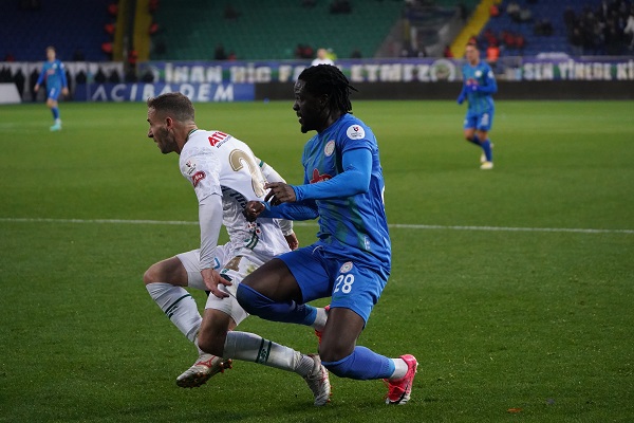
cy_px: 212
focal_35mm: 135
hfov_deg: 15.2
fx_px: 2377
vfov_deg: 10.2
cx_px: 317
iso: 10000
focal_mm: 135
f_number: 4.5
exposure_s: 1/2000
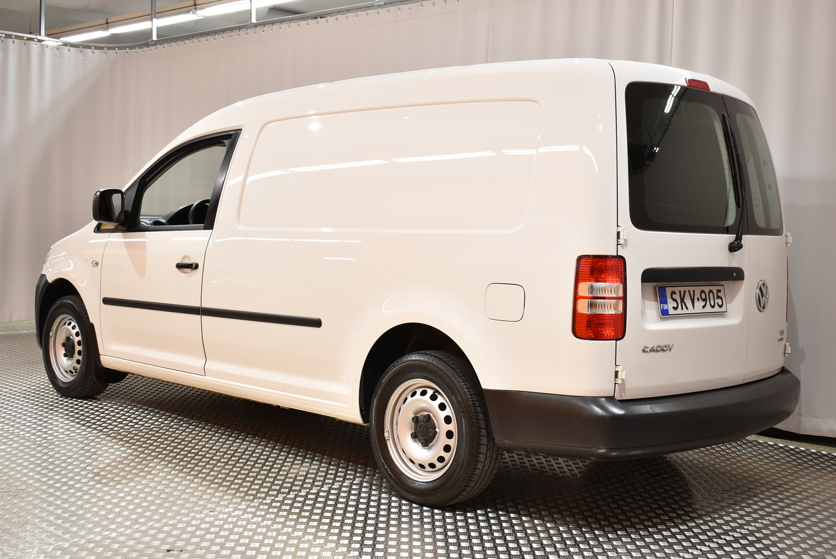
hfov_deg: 44.9
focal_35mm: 44
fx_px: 1011
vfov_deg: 30.9
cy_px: 280
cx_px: 418
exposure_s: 1/10
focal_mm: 29
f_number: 4.2
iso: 100
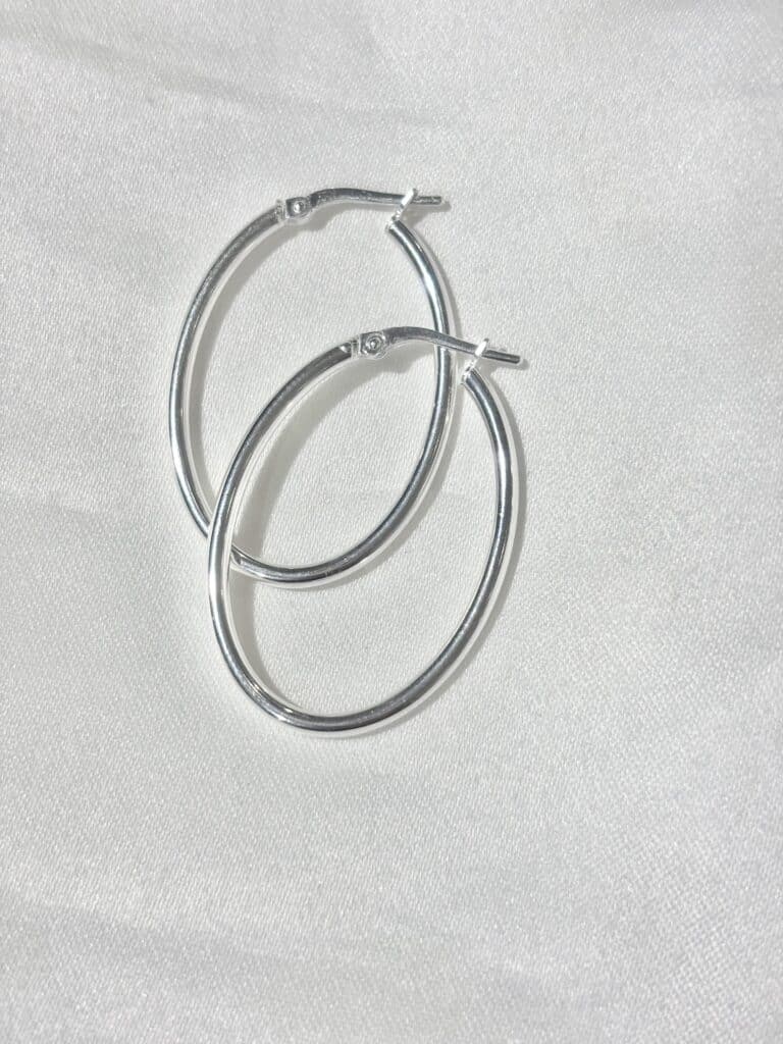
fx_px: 1568
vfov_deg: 36.8
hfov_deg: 28.0
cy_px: 522
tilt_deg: -59.2
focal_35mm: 52
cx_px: 392
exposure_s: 1/396
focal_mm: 5.96
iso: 32
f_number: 1.6
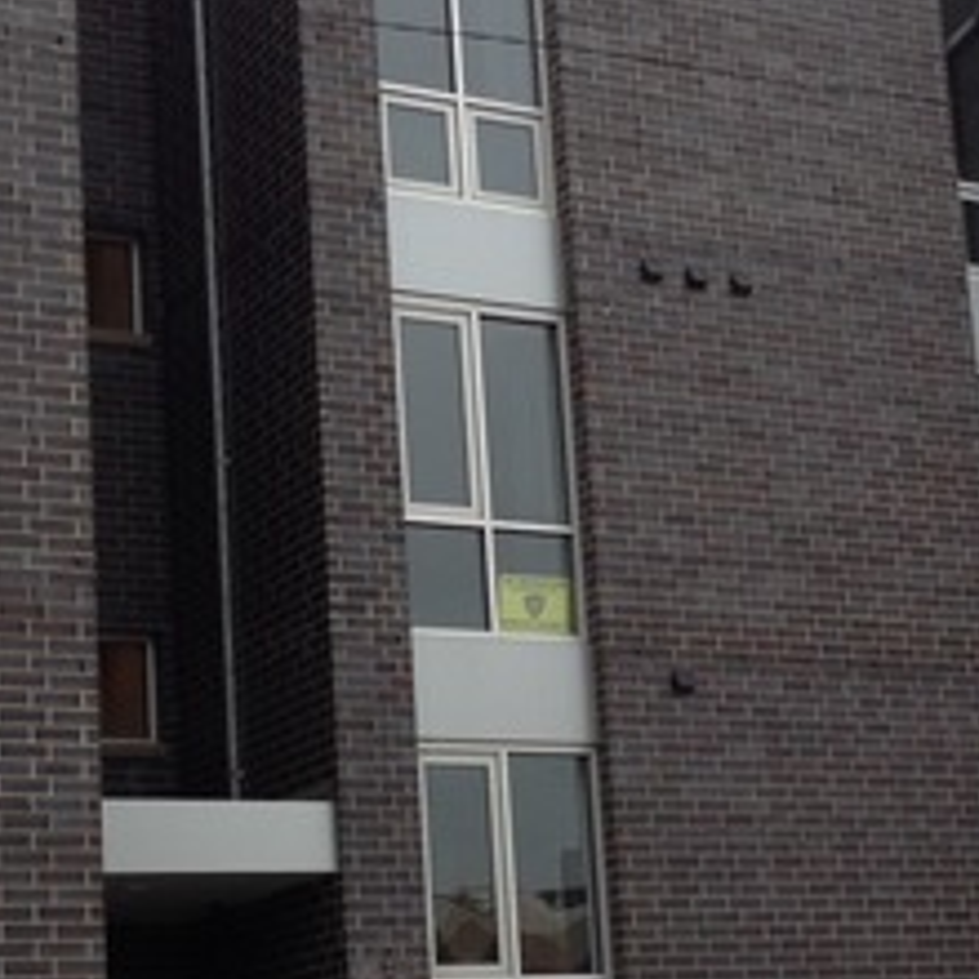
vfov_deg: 20.4
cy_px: 614
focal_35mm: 85
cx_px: 556
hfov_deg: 20.4
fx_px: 2720
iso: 50
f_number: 2.4
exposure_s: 1/148
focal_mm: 4.12
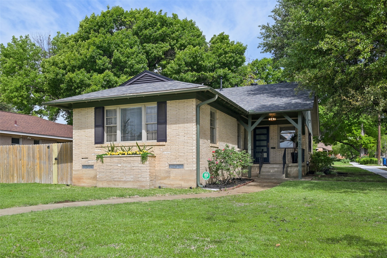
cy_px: 129
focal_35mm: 28
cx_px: 194
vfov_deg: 46.4
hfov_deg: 65.5
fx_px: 301
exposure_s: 1/1000
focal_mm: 28
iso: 400
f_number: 8
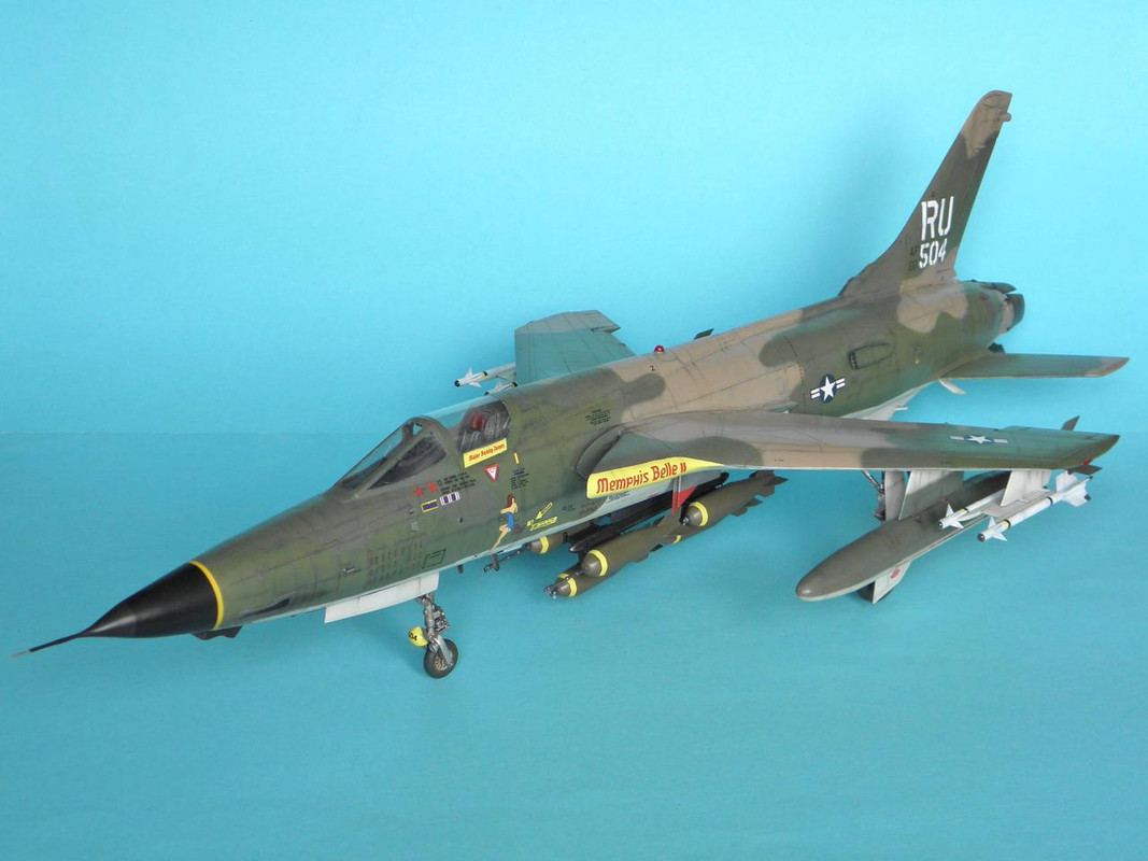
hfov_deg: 35.5
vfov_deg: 27.0
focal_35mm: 54
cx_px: 574
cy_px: 430
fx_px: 1791
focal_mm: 9.7
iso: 100
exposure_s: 1/13
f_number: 4.1
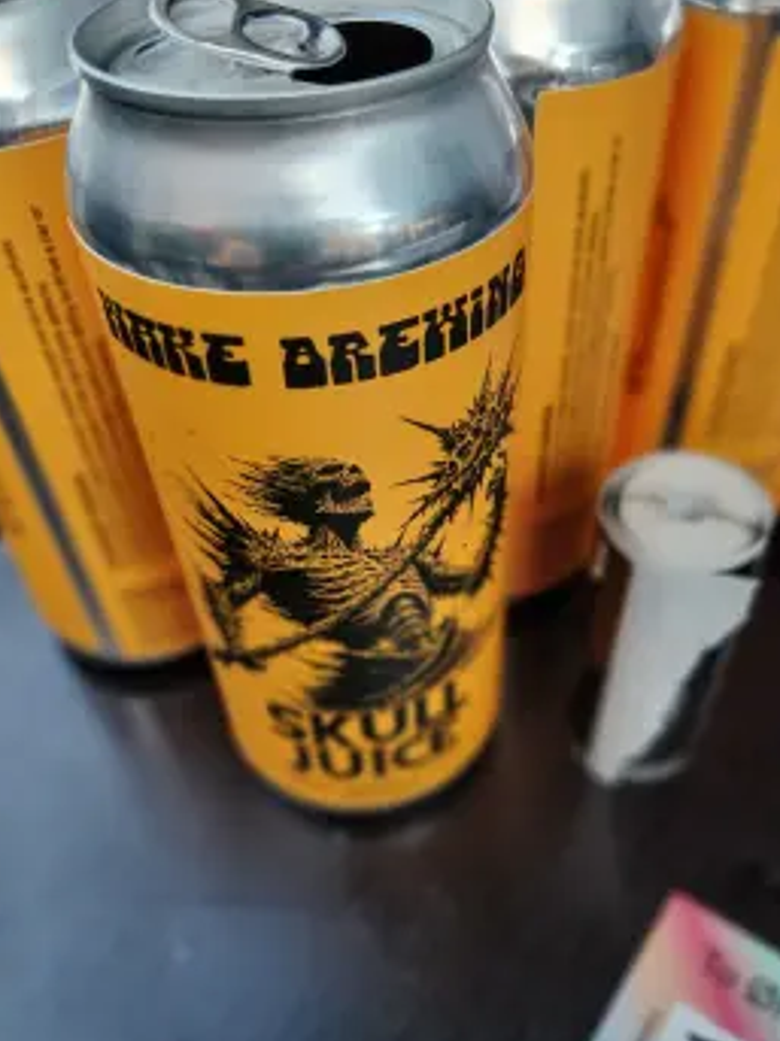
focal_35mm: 28
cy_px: 565
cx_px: 419
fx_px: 842
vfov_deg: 63.4
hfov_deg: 49.7
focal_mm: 5.59
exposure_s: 1/131
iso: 50
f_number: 2.8
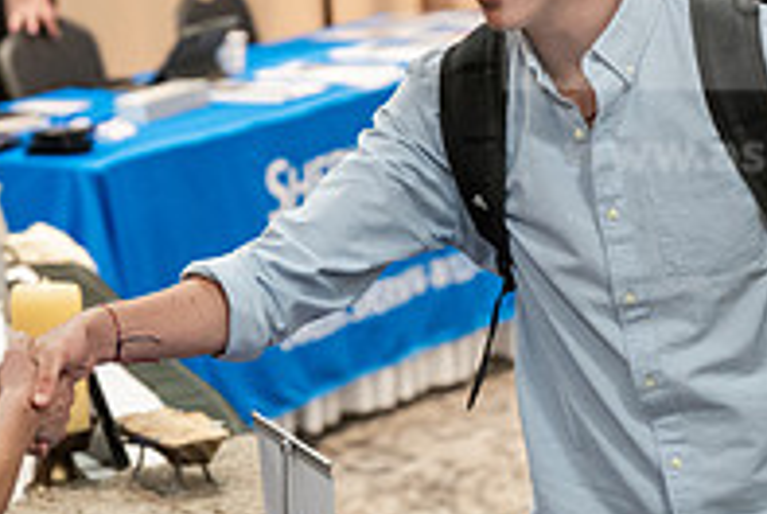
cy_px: 236
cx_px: 385
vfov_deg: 6.7
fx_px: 4395
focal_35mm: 206
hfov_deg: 10.0
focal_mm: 70
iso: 2500
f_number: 2.8
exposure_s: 1/200
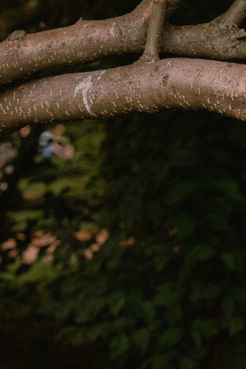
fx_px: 1587
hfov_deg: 8.8
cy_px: 402
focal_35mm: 155
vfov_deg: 13.0
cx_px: 300
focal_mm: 50
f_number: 3.2
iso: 320
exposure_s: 1/1250
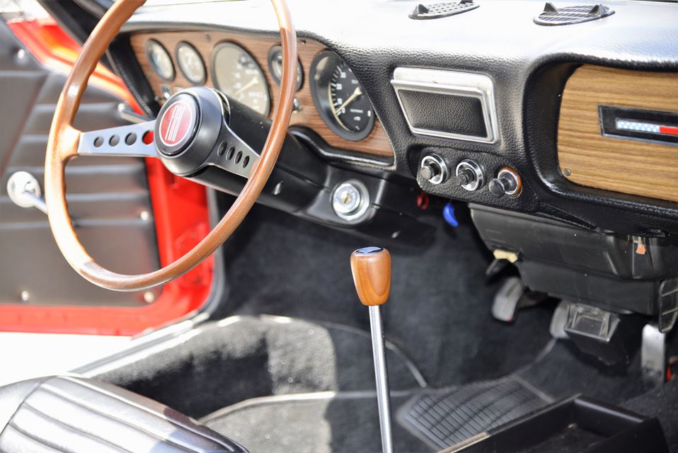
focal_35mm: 82
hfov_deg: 24.7
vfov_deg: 16.7
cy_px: 226
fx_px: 1545
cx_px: 339
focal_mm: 82
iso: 200
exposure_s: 1/125
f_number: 4
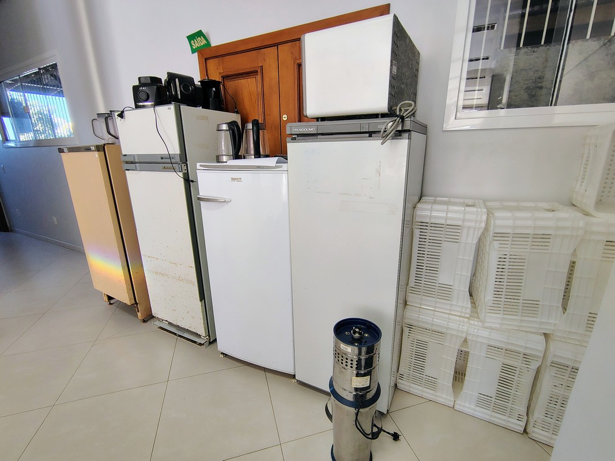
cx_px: 308
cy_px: 230
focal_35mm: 16
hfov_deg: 94.5
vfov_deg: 78.1
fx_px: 284
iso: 249
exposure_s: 1/60
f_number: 2.2
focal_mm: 2.13
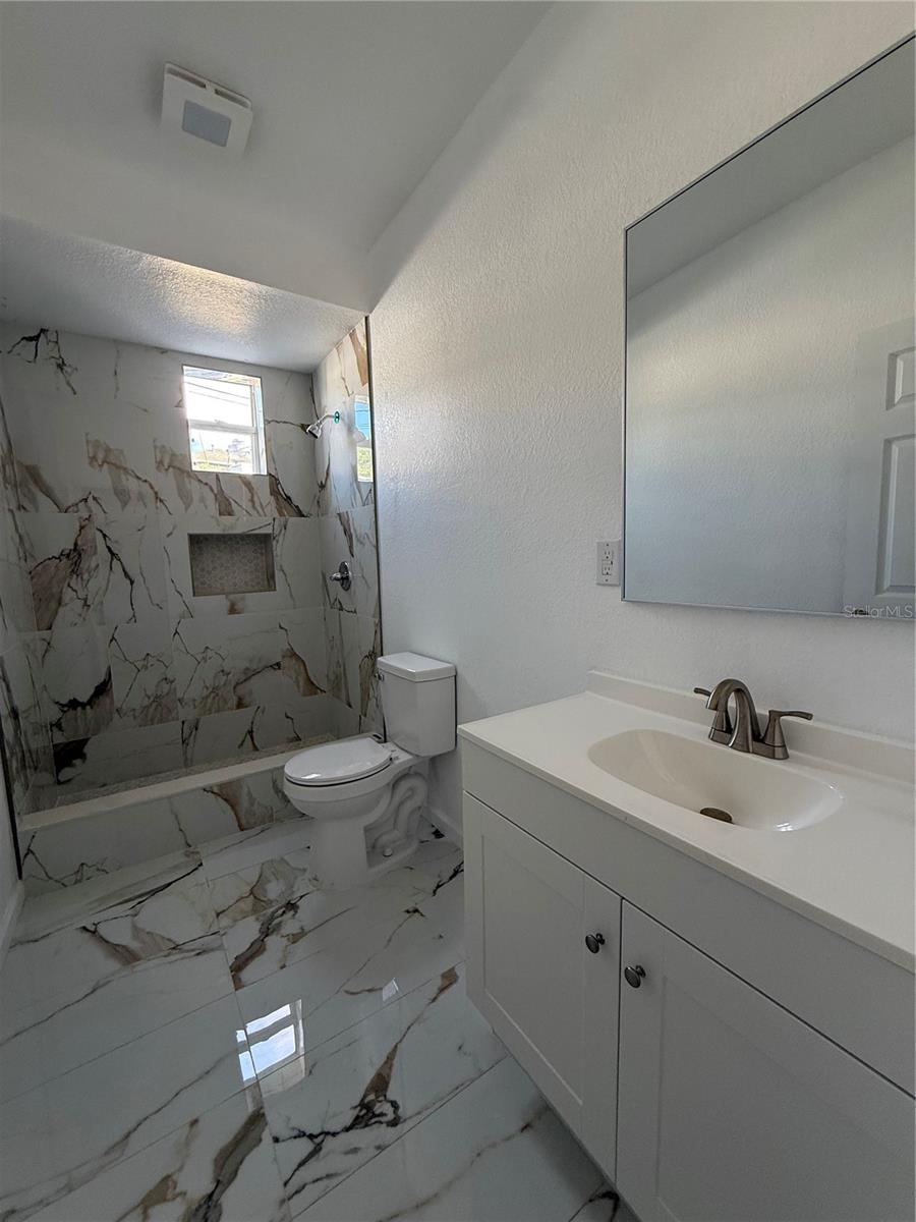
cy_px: 611
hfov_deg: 85.7
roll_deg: +1.7
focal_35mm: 14
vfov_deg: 102.1
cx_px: 458
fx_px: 494
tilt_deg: -4.2
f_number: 2.2
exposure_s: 1/99
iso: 200
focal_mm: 2.22
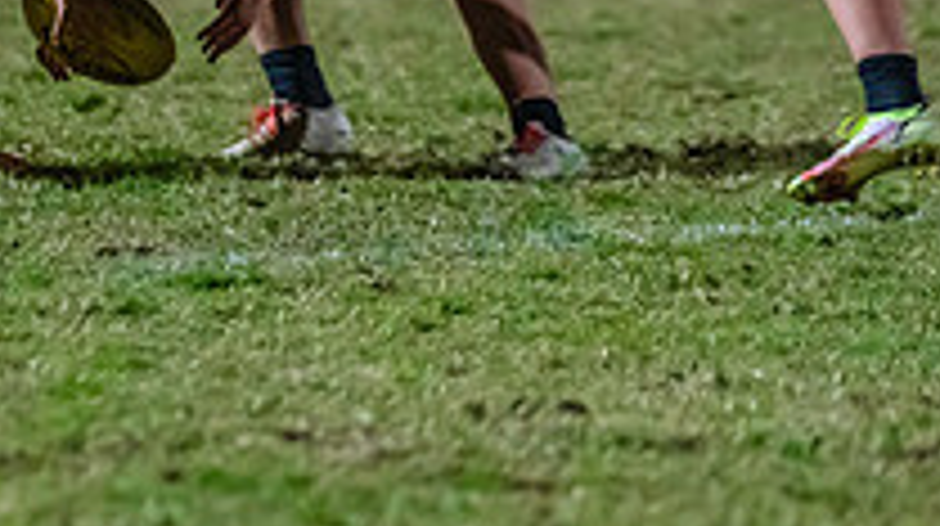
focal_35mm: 752
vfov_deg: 1.6
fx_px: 18722
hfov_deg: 2.9
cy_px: -139
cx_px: 336
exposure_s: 1/1000
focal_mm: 250
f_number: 2.8
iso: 10000
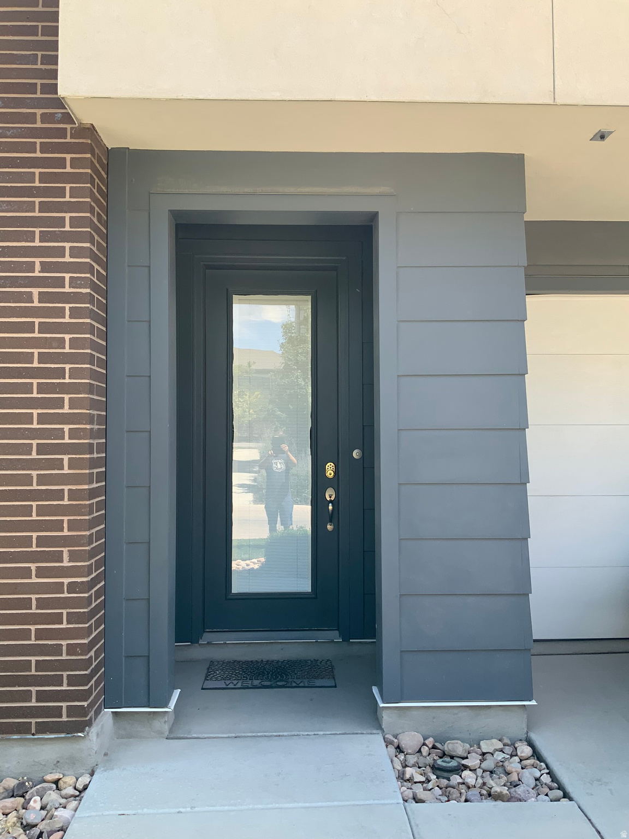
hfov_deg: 48.2
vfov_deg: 61.7
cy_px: 420
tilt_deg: +2.6
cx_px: 314
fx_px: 703
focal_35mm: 29
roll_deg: +0.6
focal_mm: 3
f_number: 1.8
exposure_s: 1/274
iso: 16
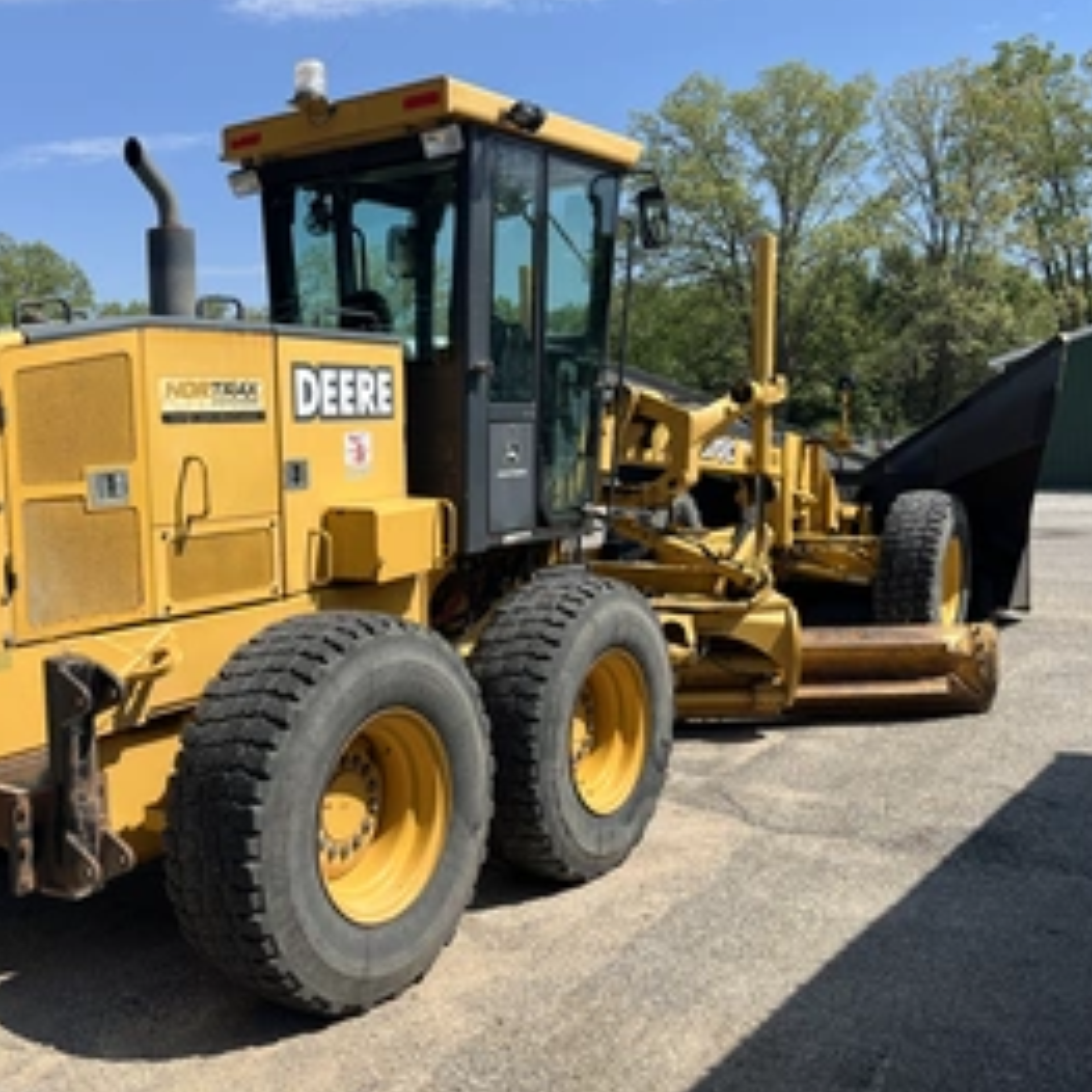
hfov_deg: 46.9
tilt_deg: -4.7
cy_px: 556
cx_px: 419
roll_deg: +0.4
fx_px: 1249
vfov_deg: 47.2
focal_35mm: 35
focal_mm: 5.1
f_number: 1.6
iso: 50
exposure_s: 1/2967
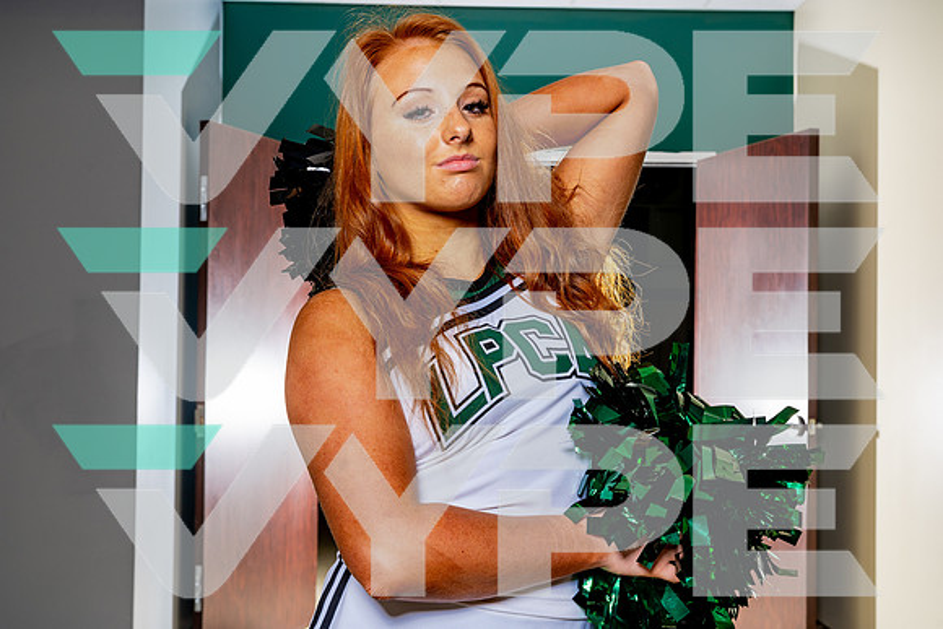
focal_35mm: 47
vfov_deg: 28.4
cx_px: 469
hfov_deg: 41.6
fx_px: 1242
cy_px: 314
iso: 200
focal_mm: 47
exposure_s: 1/250
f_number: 9
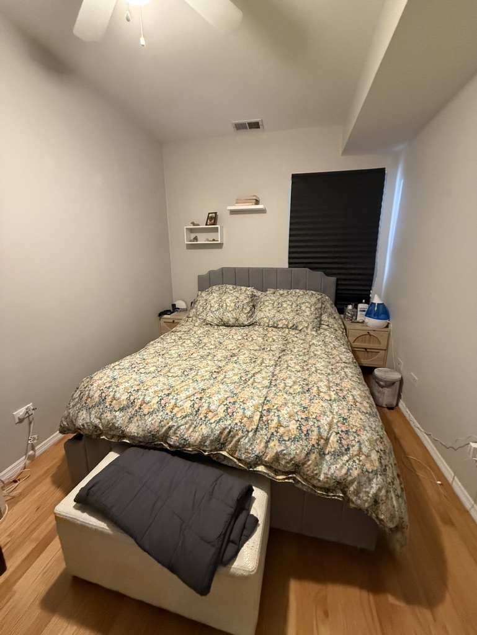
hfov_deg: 85.7
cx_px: 238
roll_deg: +0.1
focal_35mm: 14
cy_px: 318
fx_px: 257
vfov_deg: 102.0
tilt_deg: -13.1
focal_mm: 2.22
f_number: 2.2
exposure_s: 1/60
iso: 640
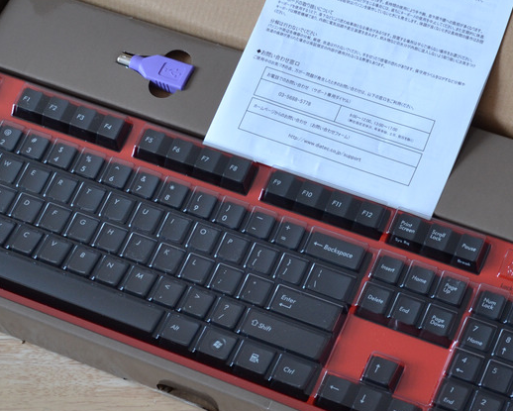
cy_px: 163
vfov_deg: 13.5
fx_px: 1733
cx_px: 315
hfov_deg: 16.8
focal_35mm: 114
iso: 400
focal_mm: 35
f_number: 4.5
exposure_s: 1/50
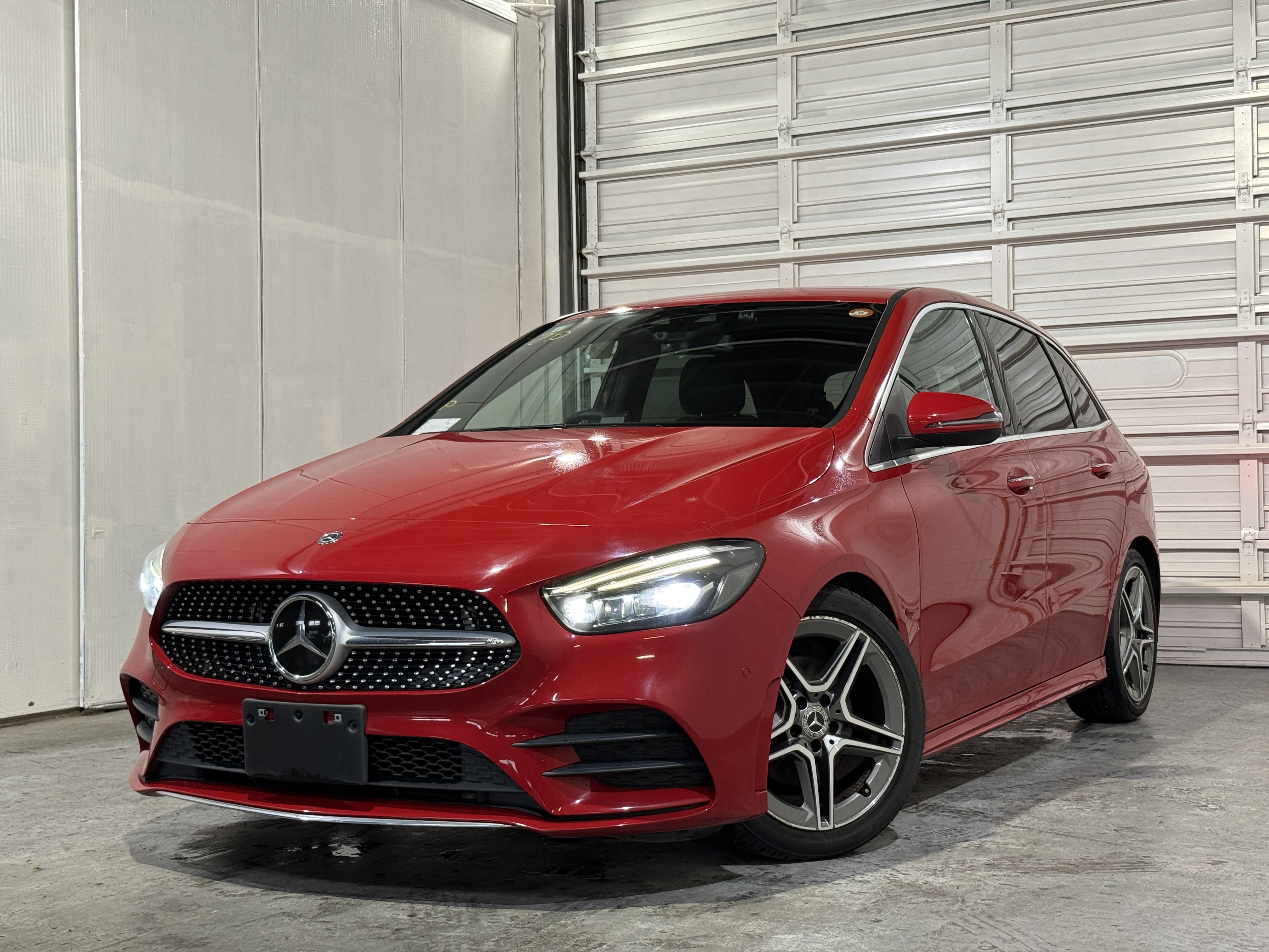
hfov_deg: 39.7
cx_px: 634
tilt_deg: +0.9
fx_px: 1760
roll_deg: +0.5
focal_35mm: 48
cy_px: 476
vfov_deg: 30.3
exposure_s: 1/60
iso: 125
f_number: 1.78
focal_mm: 6.76
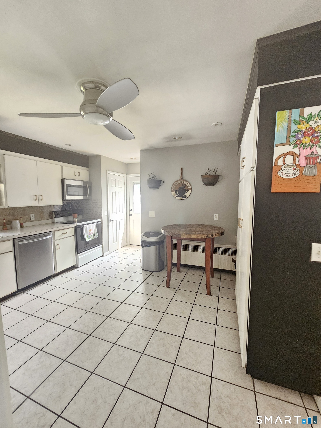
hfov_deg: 89.9
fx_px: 161
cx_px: 160
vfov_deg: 106.2
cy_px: 214
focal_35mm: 13
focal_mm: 2.2
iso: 500
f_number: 2.2
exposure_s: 1/33
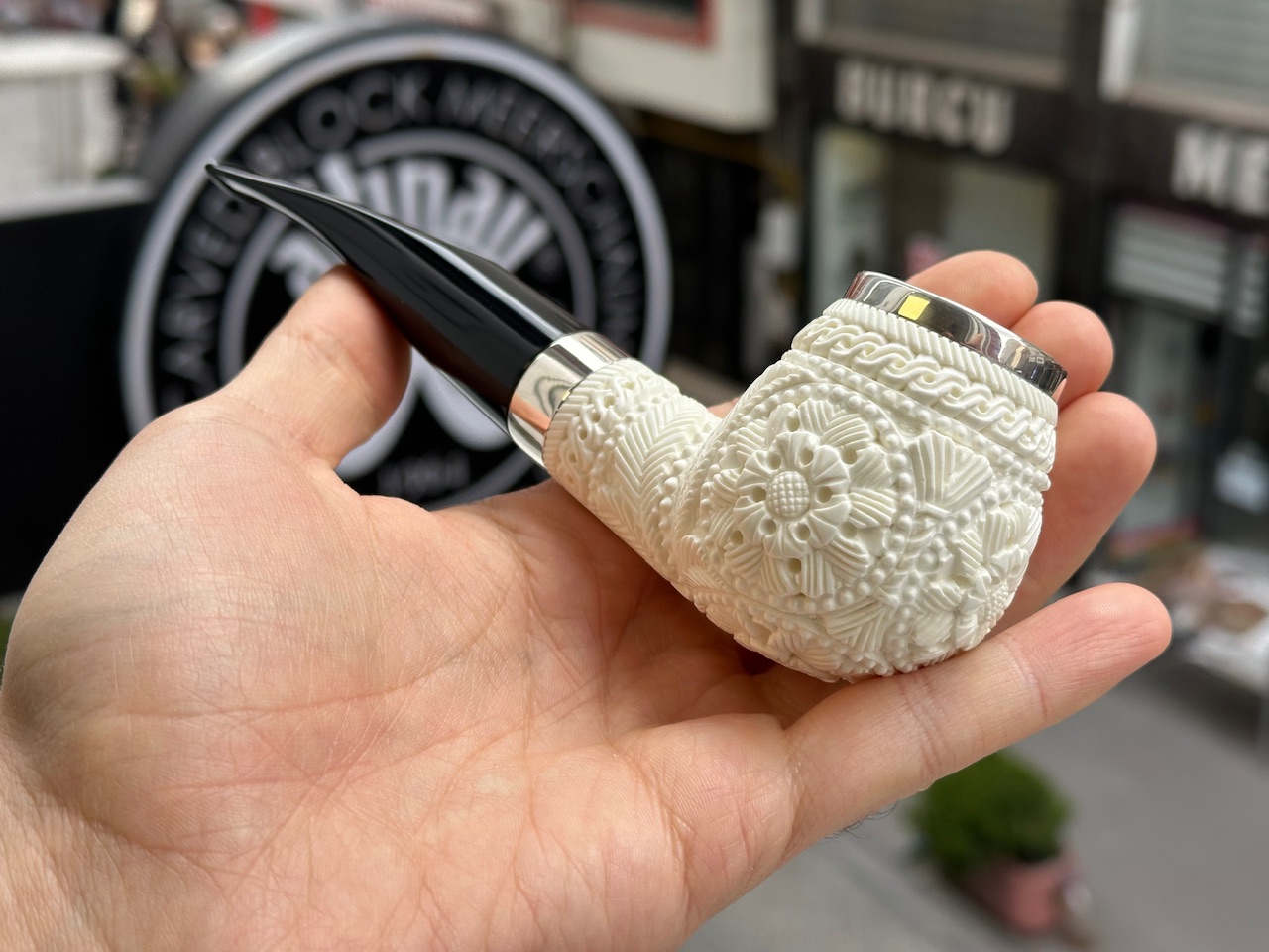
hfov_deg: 39.7
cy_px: 476
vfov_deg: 30.3
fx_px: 1760
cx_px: 634
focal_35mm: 48
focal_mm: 6.86
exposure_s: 1/597
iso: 64
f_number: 1.78
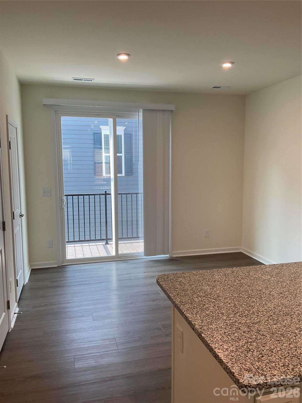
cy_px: 202
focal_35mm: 29
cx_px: 151
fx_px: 337
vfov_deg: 61.7
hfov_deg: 48.2
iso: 40
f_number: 1.8
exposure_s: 1/120
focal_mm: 3
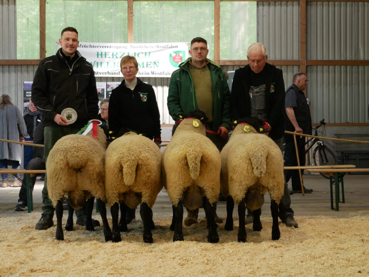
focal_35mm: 70
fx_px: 747
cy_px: 138
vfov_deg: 21.0
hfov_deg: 27.8
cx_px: 184
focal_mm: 35
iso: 800
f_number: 9
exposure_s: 1/80
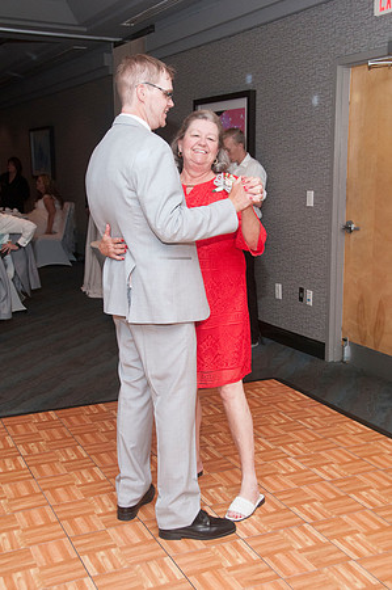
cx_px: 196
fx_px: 712
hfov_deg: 30.8
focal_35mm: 44
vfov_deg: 45.0
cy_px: 295
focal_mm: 29
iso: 800
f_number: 5.6
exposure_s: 1/60
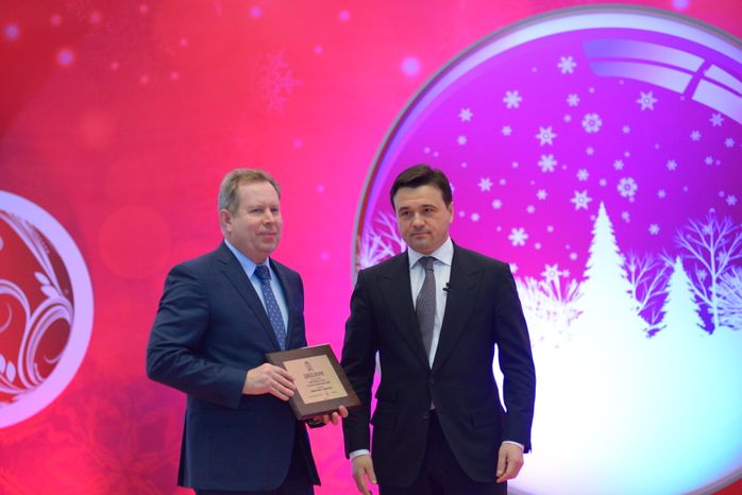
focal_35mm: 135
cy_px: 248
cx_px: 371
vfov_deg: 10.2
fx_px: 2784
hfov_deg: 15.2
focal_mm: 135
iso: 4000
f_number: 3.5
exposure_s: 1/500
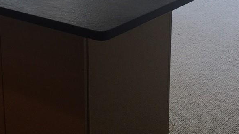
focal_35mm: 86
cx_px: 11
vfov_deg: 13.8
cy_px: -2
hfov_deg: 23.8
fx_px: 545
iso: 32
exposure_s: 1/60
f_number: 2.2
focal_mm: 4.15
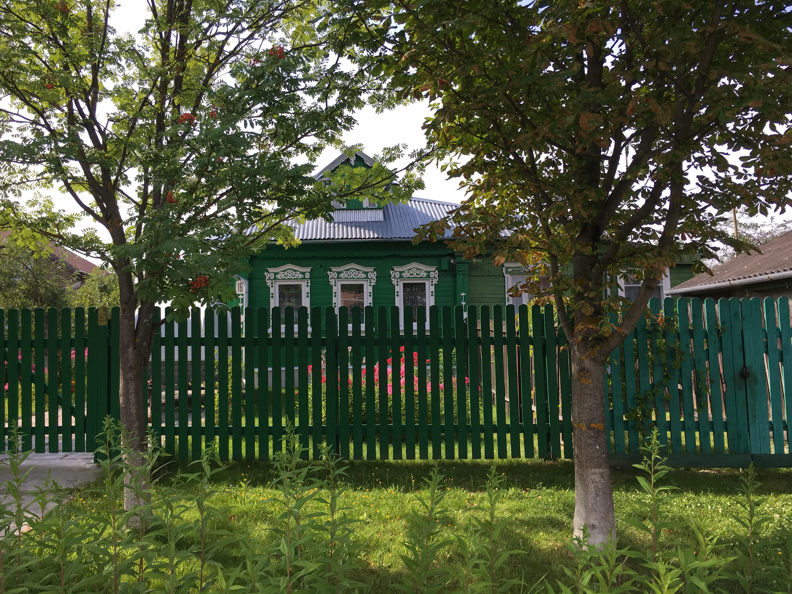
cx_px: 396
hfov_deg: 61.7
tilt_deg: +5.2
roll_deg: +0.9
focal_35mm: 29
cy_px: 297
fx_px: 664
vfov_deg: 48.2
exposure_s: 1/605
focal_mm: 4.15
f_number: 2.2
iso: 25
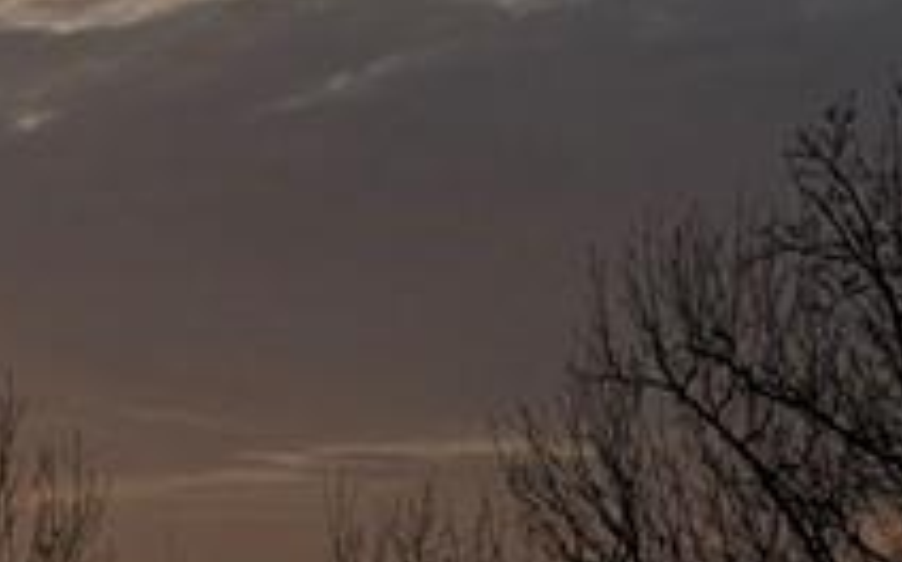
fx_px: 6041
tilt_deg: +1.9
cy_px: 873
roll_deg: -0.6
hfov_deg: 8.3
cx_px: -596
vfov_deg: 5.3
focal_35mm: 246
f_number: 1.78
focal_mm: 6.76
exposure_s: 1/8772
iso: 64
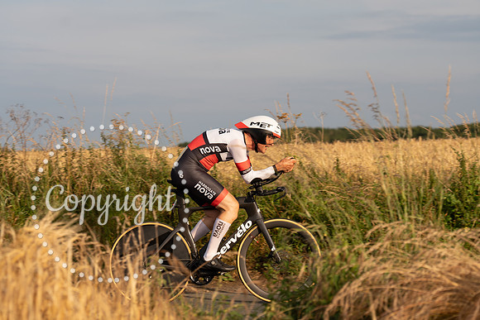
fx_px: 1400
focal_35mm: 105
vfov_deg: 13.0
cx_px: 240
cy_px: 160
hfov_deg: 19.5
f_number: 4.5
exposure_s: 1/800
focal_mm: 105
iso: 160
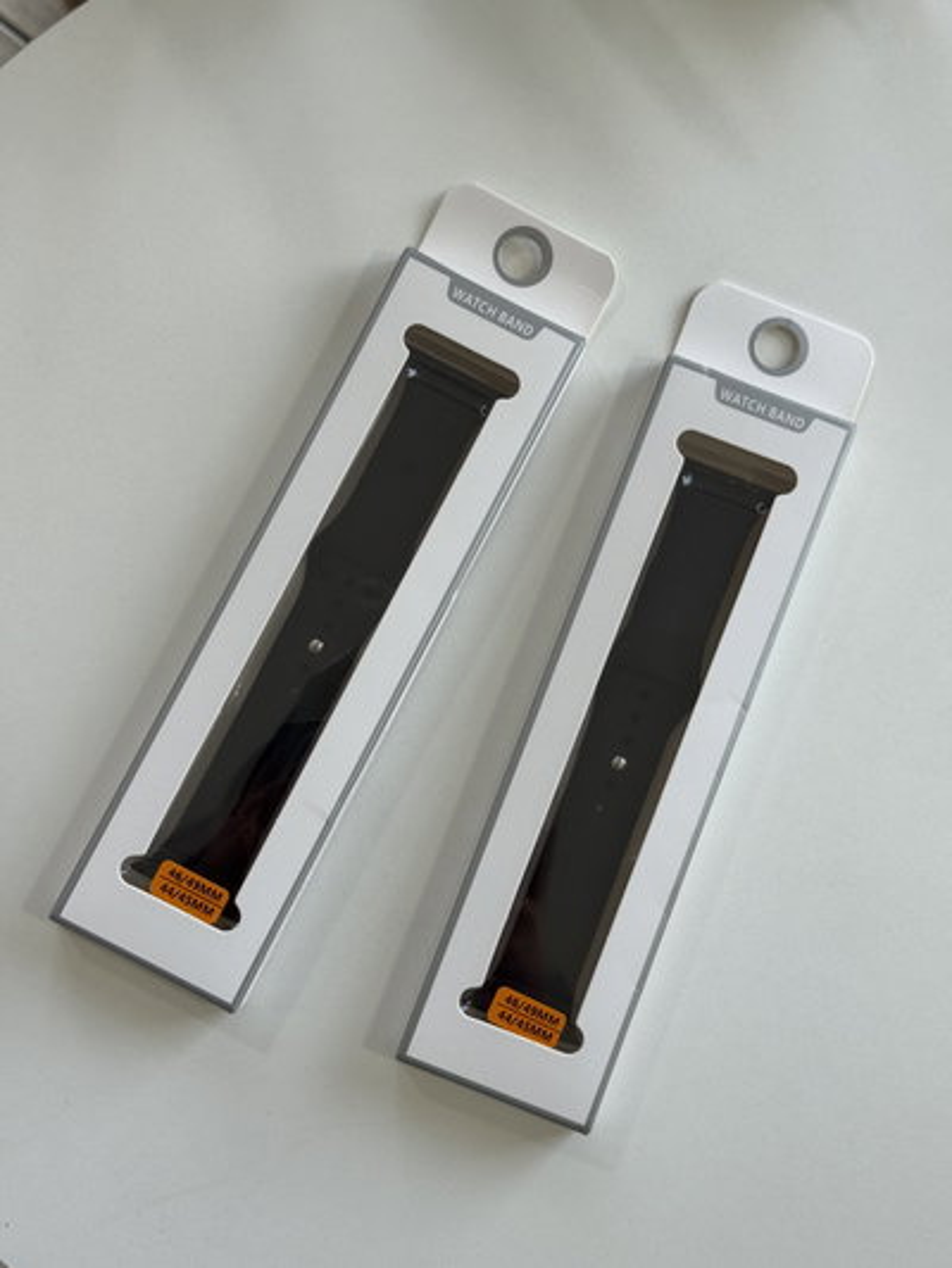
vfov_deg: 39.6
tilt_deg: -85.1
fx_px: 1759
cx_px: 476
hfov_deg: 30.3
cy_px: 634
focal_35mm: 48
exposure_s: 1/318
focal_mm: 6.76
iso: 64
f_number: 1.78
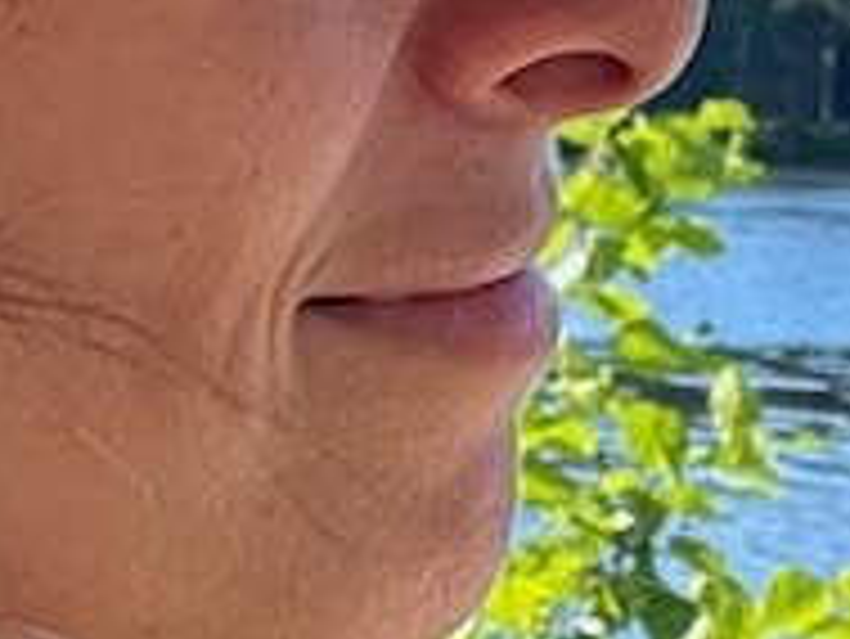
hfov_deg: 9.7
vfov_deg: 7.3
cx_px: 814
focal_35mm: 203
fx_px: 4988
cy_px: 644
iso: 25
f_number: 2.2
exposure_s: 1/252
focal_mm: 2.71
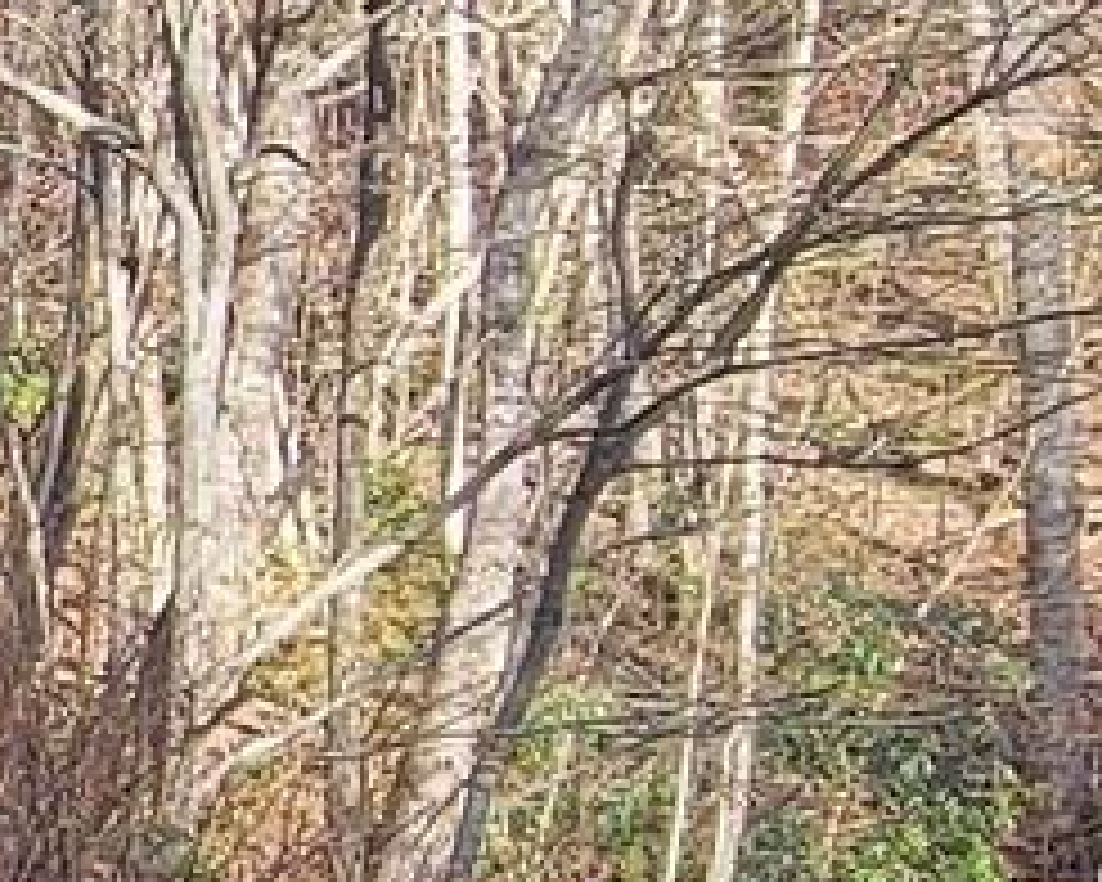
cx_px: -1862
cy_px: 590
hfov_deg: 12.3
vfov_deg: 14.5
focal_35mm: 106
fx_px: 3457
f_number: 2.2
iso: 50
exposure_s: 1/239
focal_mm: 2.2
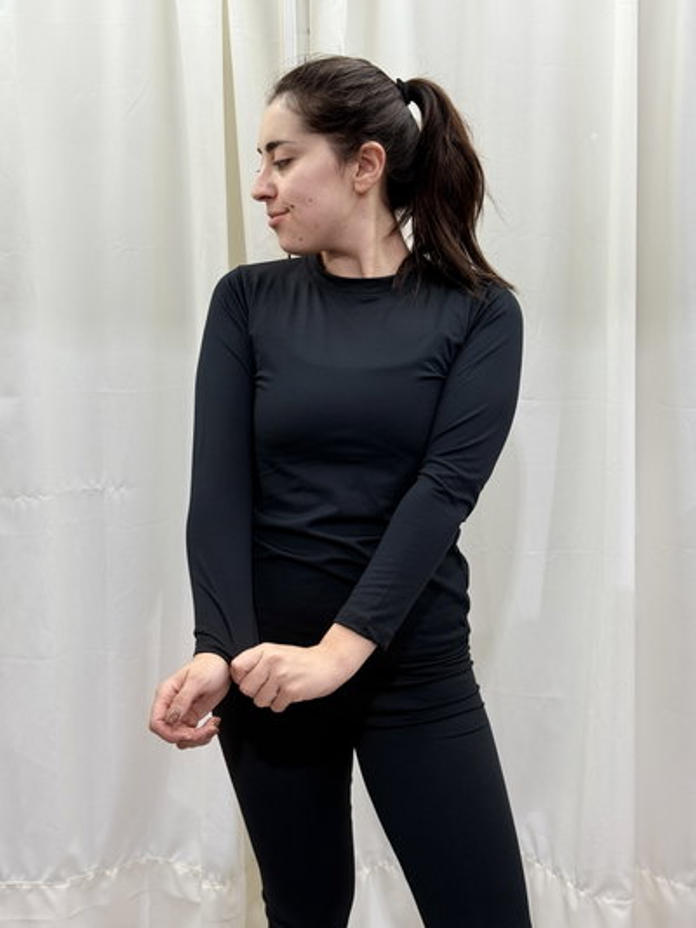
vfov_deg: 39.6
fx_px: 1286
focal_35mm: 48
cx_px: 348
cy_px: 464
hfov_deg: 30.3
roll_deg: +0.7
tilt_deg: -9.2
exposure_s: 1/50
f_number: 1.78
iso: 64
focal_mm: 6.76
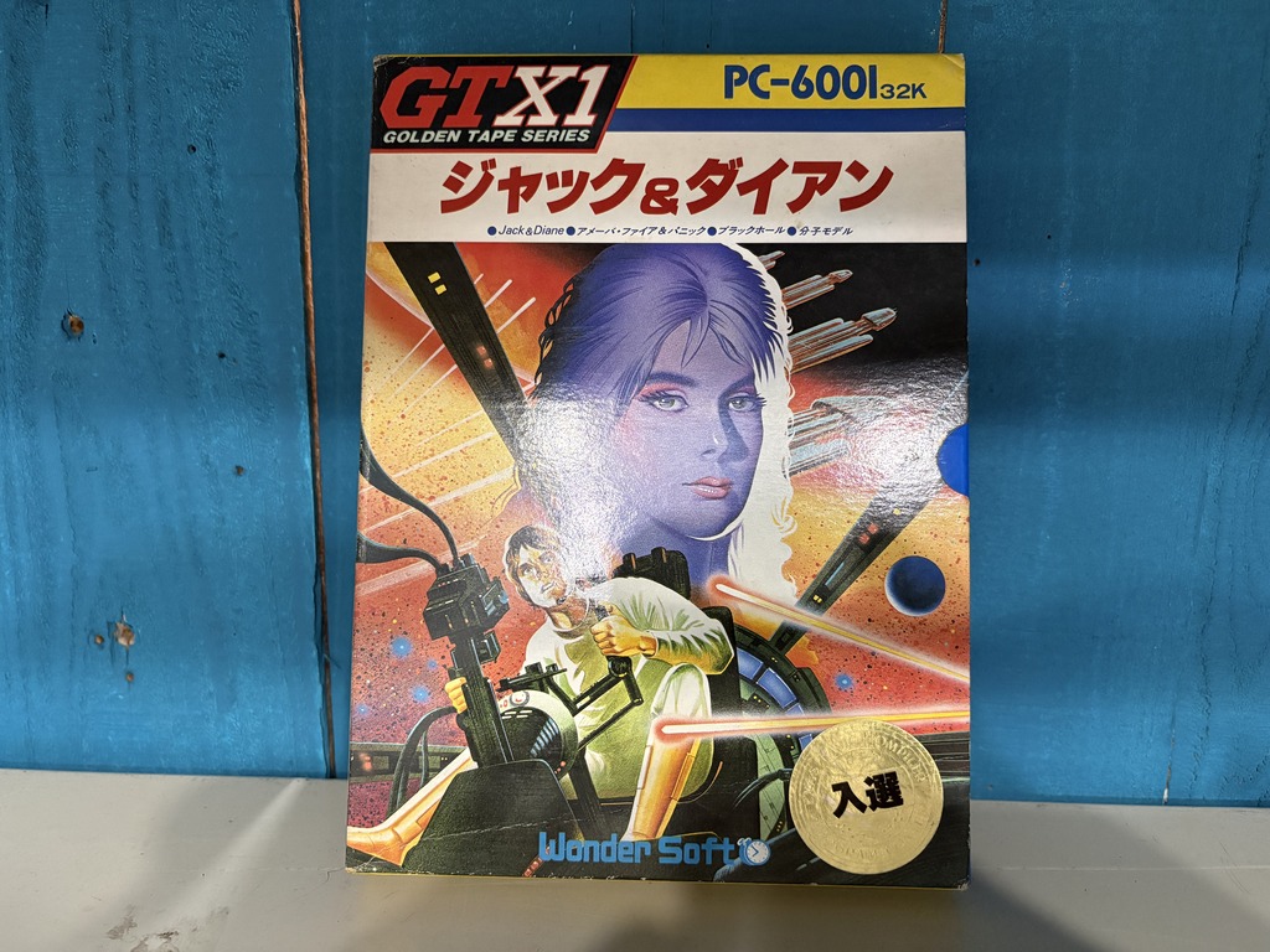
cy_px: 476
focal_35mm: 26
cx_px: 635
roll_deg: -0.2
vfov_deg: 53.1
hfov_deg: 67.3
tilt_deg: -12.4
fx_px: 954
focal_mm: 5.96
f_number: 1.6
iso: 640
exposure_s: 1/40
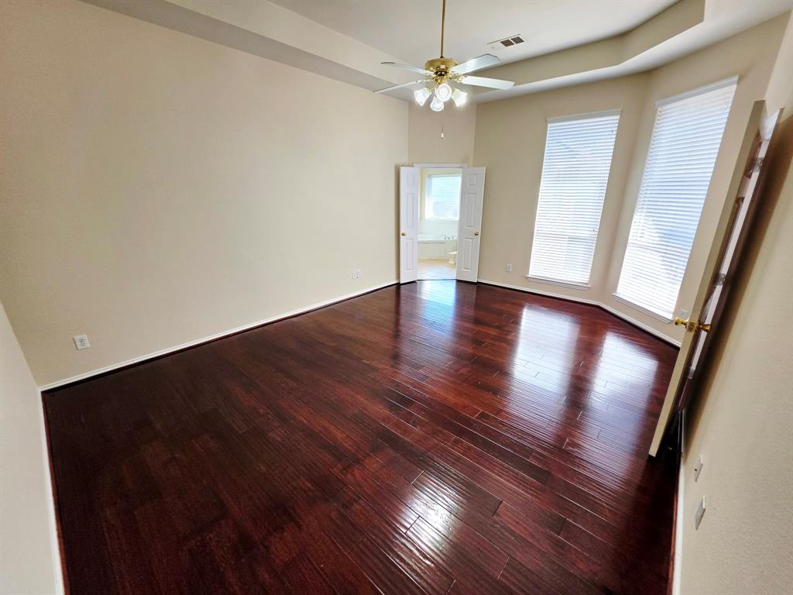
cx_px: 396
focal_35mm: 13
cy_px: 298
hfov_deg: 106.2
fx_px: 298
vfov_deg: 89.9
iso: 40
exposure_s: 1/120
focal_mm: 2.2
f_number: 1.9
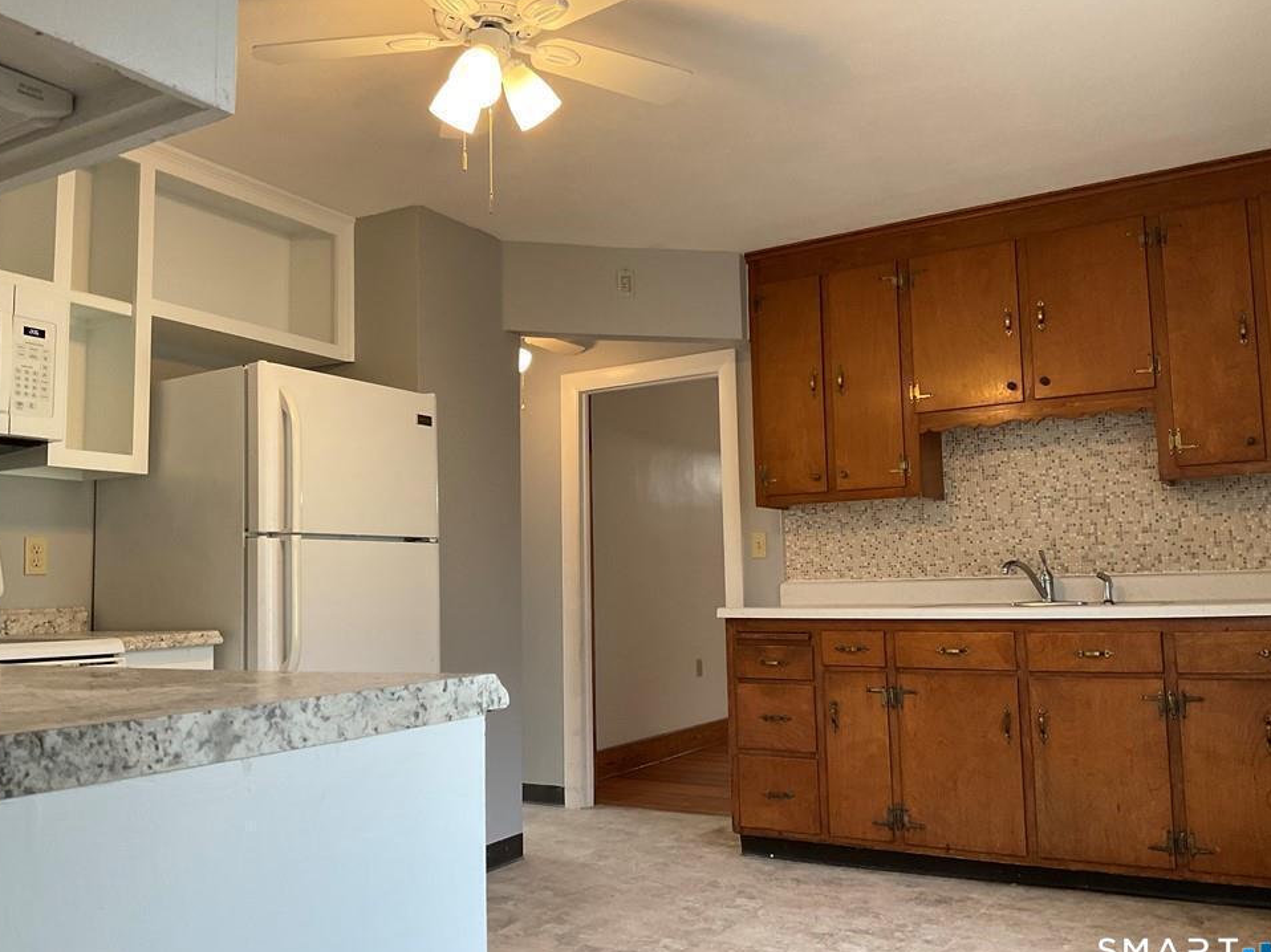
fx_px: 1138
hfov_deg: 58.4
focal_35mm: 31
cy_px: 481
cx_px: 638
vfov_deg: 45.4
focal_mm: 3
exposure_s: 1/80
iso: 64
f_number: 1.8
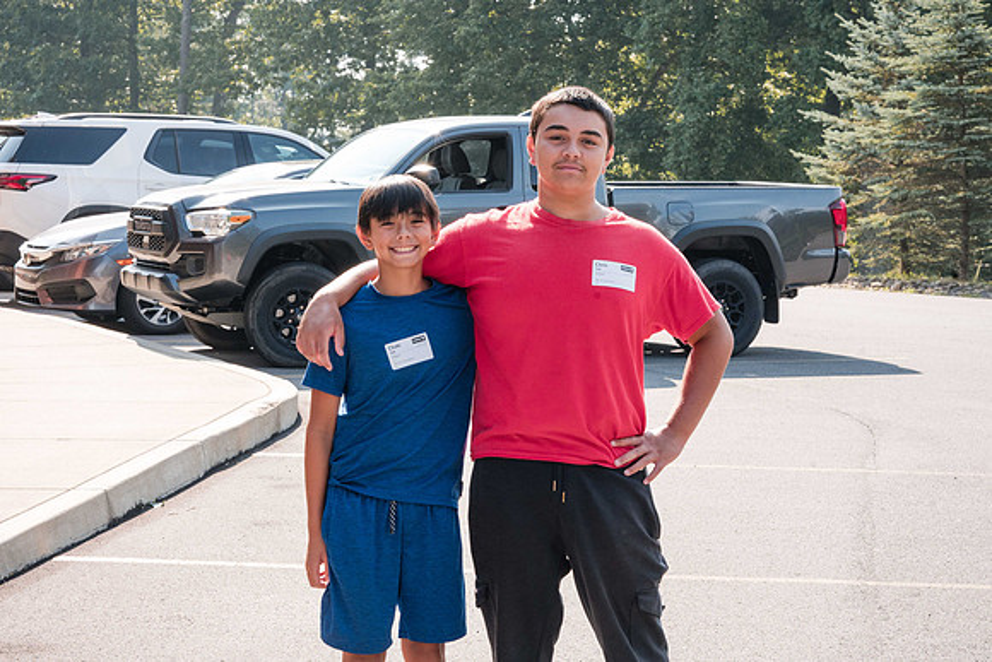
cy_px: 328
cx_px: 499
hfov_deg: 22.5
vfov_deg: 15.1
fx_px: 2493
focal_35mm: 90
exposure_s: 1/640
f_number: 13
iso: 1600
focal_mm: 85
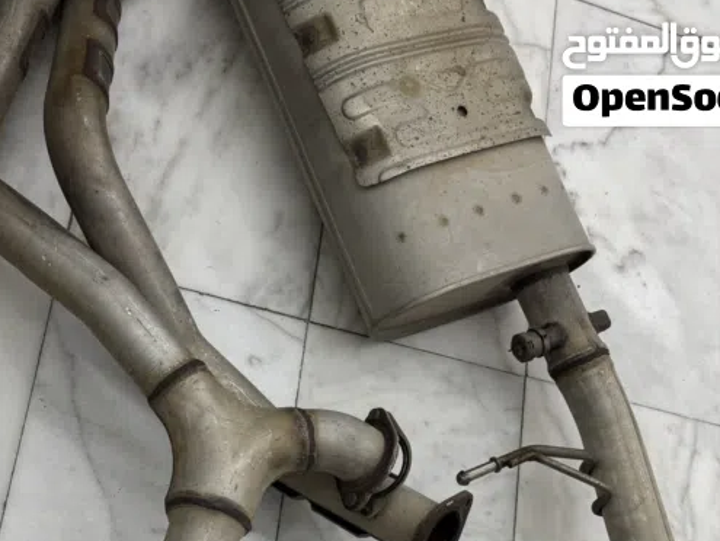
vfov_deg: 45.1
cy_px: 336
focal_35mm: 31
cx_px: 343
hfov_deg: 58.3
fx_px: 645
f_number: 1.78
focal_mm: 6.76
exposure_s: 1/50
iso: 250
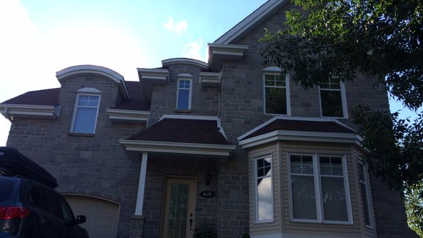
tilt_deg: +20.4
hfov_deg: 61.0
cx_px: 209
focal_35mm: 32
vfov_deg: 36.5
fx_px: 359
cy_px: 147
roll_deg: -2.1
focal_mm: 4.15
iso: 32
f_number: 2.2
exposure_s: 1/1172
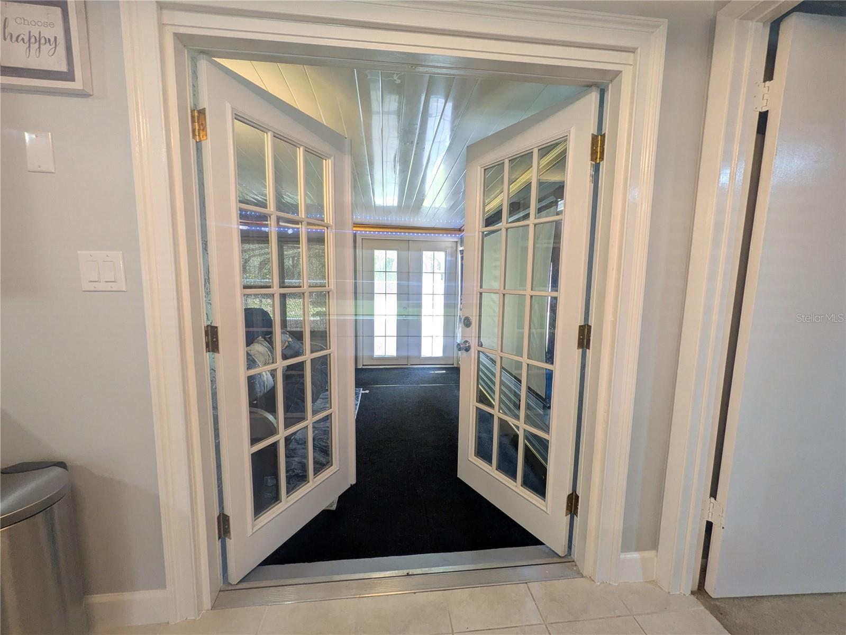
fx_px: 342
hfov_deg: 102.1
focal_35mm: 14
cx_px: 423
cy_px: 318
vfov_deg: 85.7
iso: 124
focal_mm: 1.83
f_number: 2.2
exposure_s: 1/60
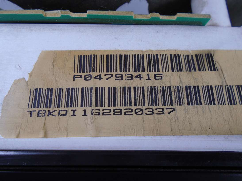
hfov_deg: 67.3
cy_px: 90
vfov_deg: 53.0
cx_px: 121
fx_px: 182
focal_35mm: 26
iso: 100
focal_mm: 4.6
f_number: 3.2
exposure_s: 1/125
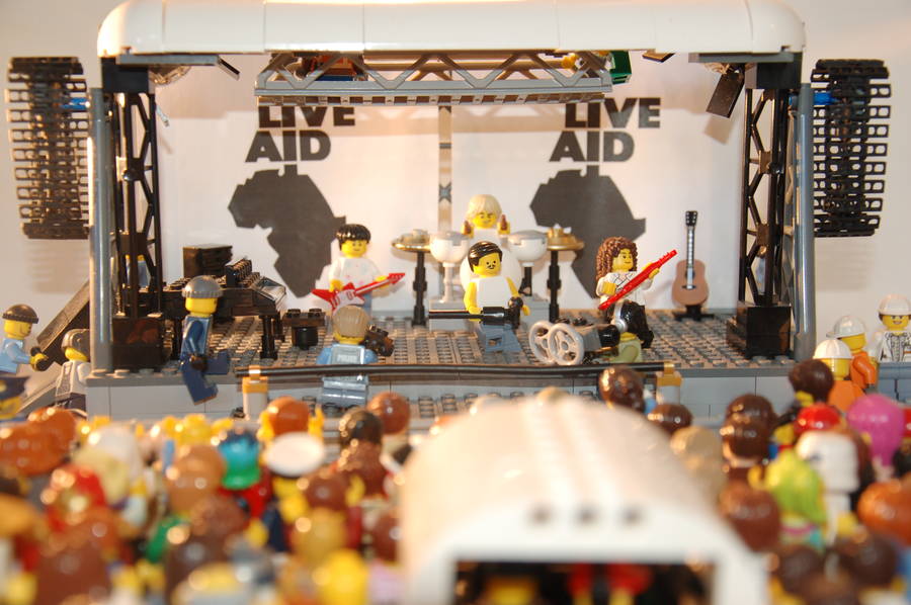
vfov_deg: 22.6
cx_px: 456
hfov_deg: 33.4
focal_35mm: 60
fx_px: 1517
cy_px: 302
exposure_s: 1/13
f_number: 4.8
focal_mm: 40
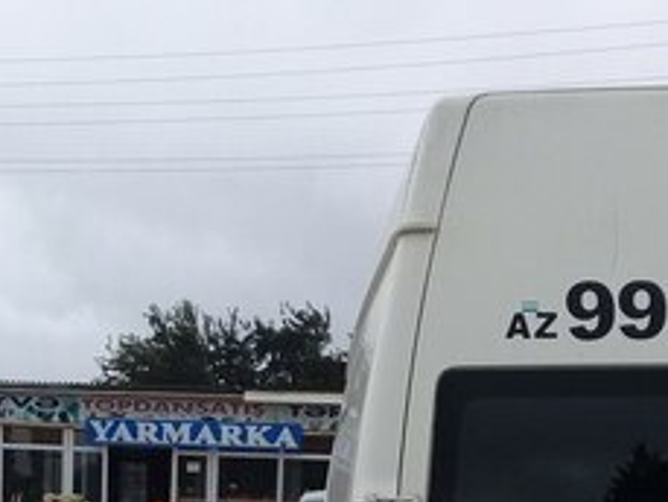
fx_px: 1294
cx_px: 239
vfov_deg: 20.3
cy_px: 628
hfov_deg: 28.8
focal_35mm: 67
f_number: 2.2
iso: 50
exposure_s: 1/245
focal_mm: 3.3
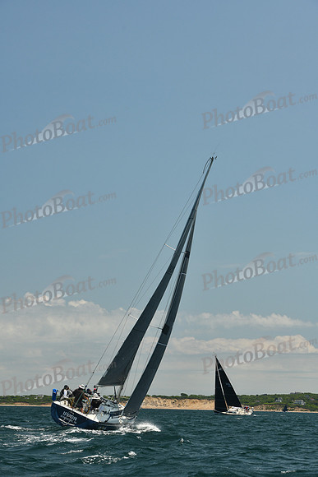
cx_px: 159
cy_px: 238
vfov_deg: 22.1
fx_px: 1218
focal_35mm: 92
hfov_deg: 14.9
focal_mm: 92
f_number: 7.1
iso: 320
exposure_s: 1/640
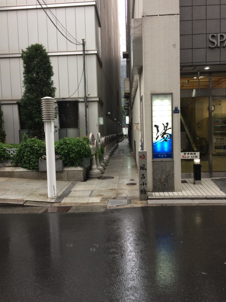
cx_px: 113
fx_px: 252
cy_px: 151
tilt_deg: -7.3
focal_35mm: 29
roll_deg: +3.0
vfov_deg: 61.7
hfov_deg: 48.2
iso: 32
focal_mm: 4.15
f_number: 2.2
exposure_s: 1/60
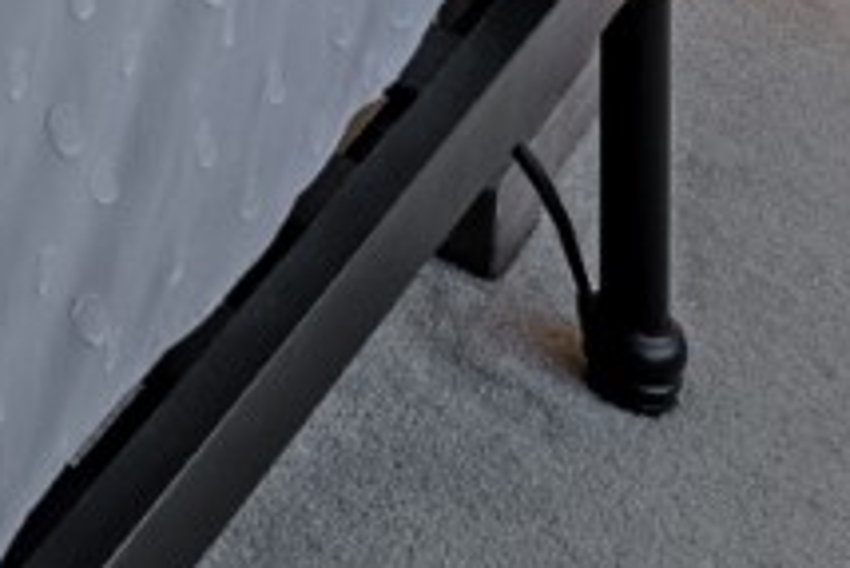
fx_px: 2504
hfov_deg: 15.7
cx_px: -784
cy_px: -1533
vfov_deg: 8.5
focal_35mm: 106
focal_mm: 14
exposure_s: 1/50
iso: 100
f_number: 6.3
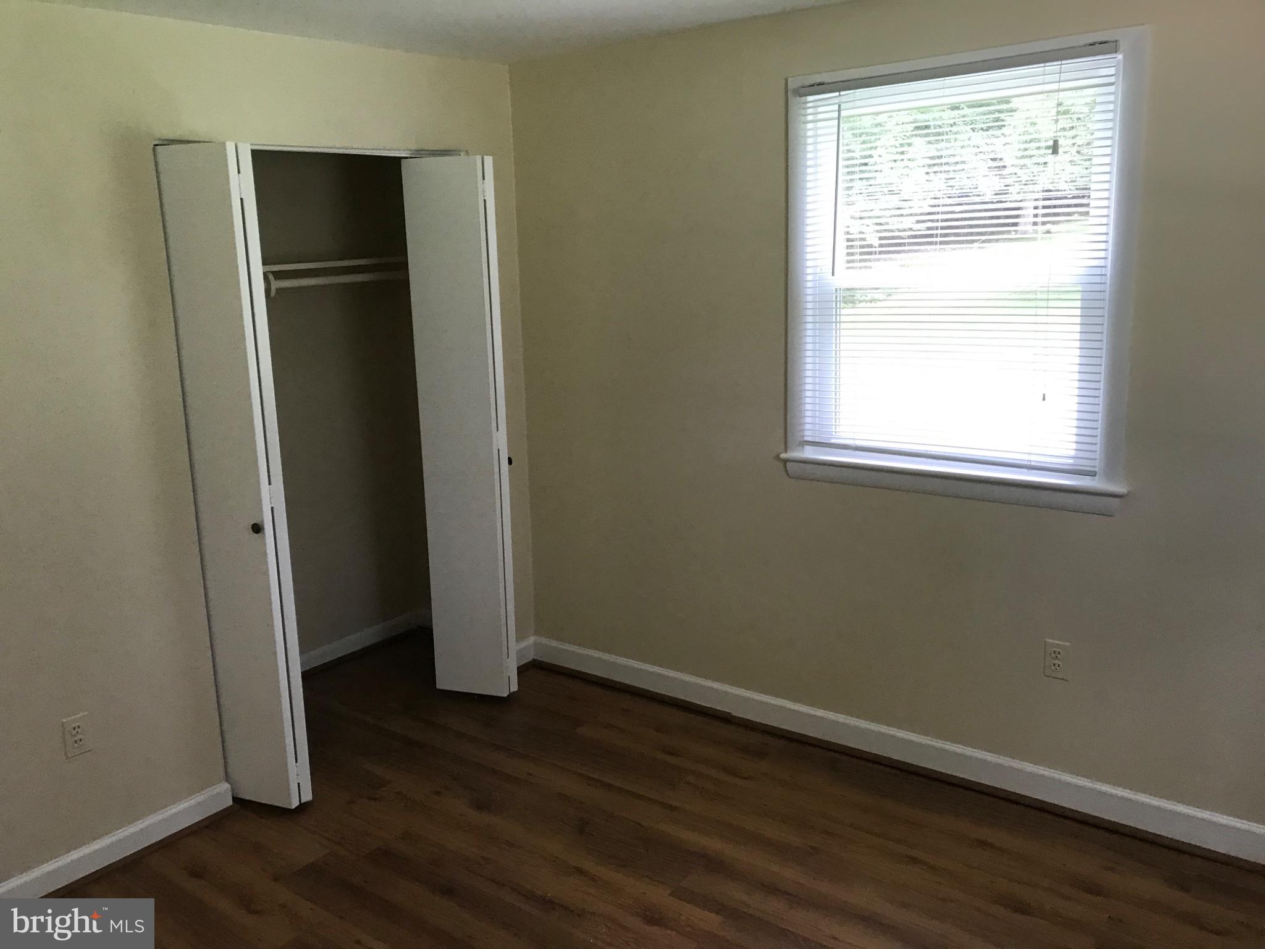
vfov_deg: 49.7
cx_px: 632
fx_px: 1023
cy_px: 474
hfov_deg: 63.4
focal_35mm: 28
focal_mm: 3.99
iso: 32
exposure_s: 1/30
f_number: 1.8
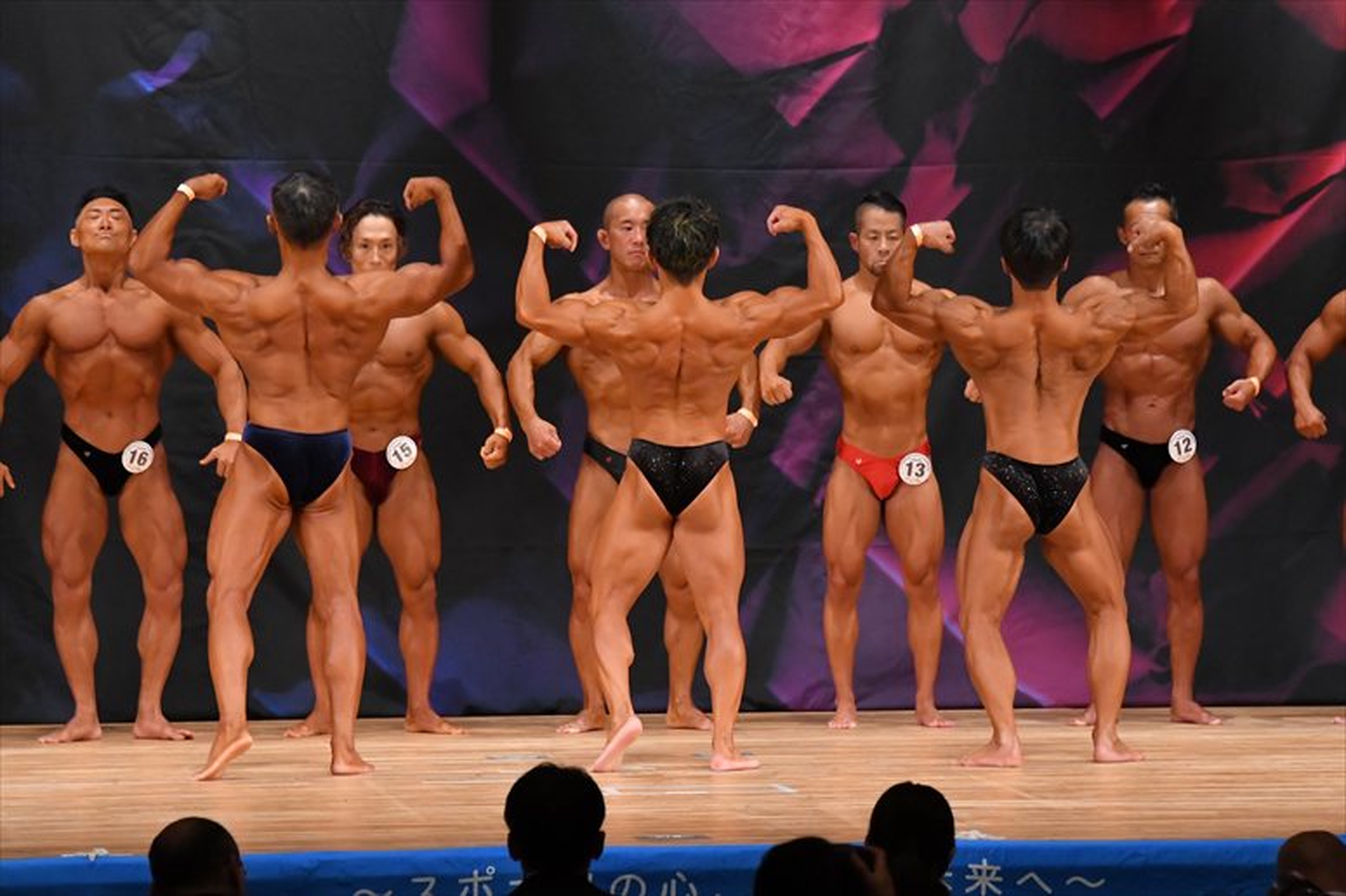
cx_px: 673
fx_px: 8110
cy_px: 448
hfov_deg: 9.5
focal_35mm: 217
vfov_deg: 6.3
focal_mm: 145
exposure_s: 1/400
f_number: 5.6
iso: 5000
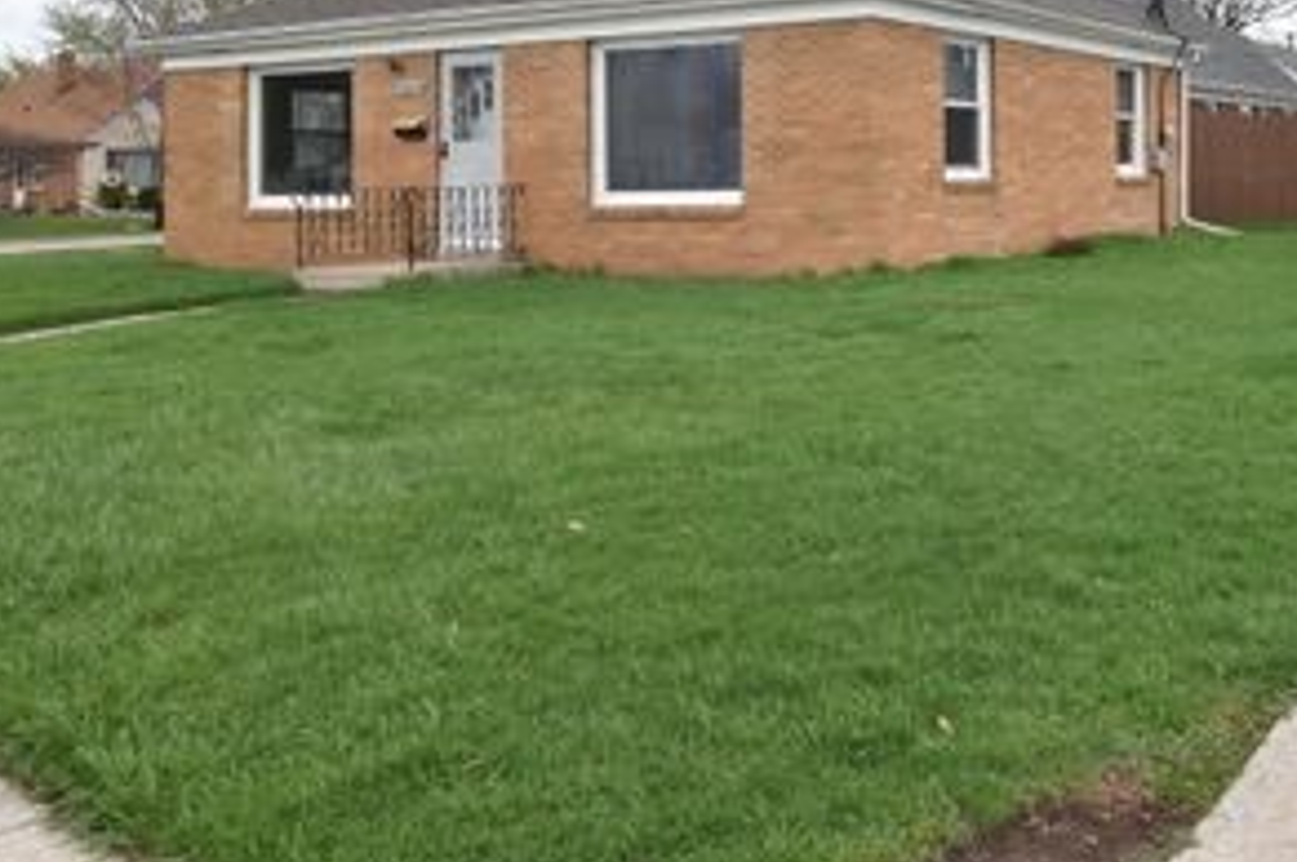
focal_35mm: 36
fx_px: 1296
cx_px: 1075
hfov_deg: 49.4
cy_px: 140
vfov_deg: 35.3
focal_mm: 14
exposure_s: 1/500
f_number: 11
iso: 800
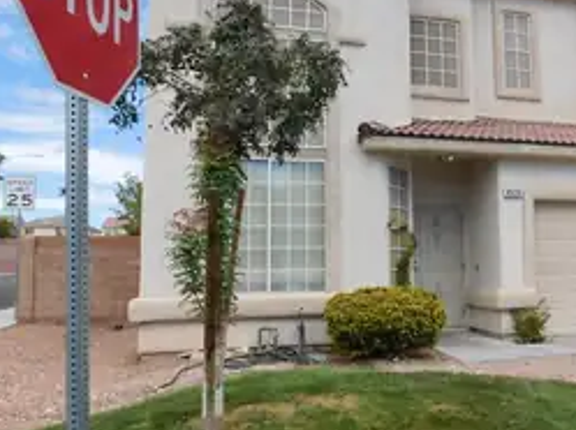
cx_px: 433
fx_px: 615
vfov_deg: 38.6
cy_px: 203
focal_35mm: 37
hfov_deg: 48.3
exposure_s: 1/400
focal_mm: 4
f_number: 6
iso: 125
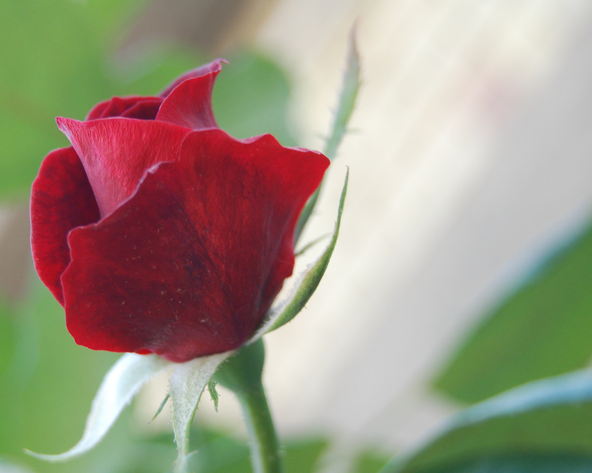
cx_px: 202
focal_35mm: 93
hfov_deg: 20.6
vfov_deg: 16.6
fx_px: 1624
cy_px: 199
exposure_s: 1/125
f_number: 5.3
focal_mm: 45
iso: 400
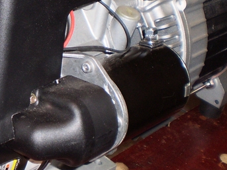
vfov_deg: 17.5
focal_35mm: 84
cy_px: 46
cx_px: -8
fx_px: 551
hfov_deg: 22.3
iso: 125
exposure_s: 1/30
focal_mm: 6.3
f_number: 3.1
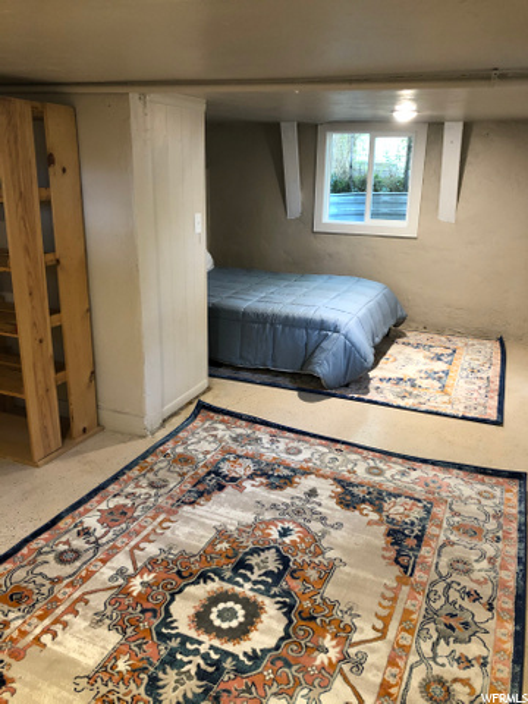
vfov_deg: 63.4
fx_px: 569
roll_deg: -0.8
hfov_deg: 49.7
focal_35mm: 28
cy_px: 352
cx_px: 264
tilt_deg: -17.2
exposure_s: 1/15
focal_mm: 3.99
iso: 64
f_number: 1.8
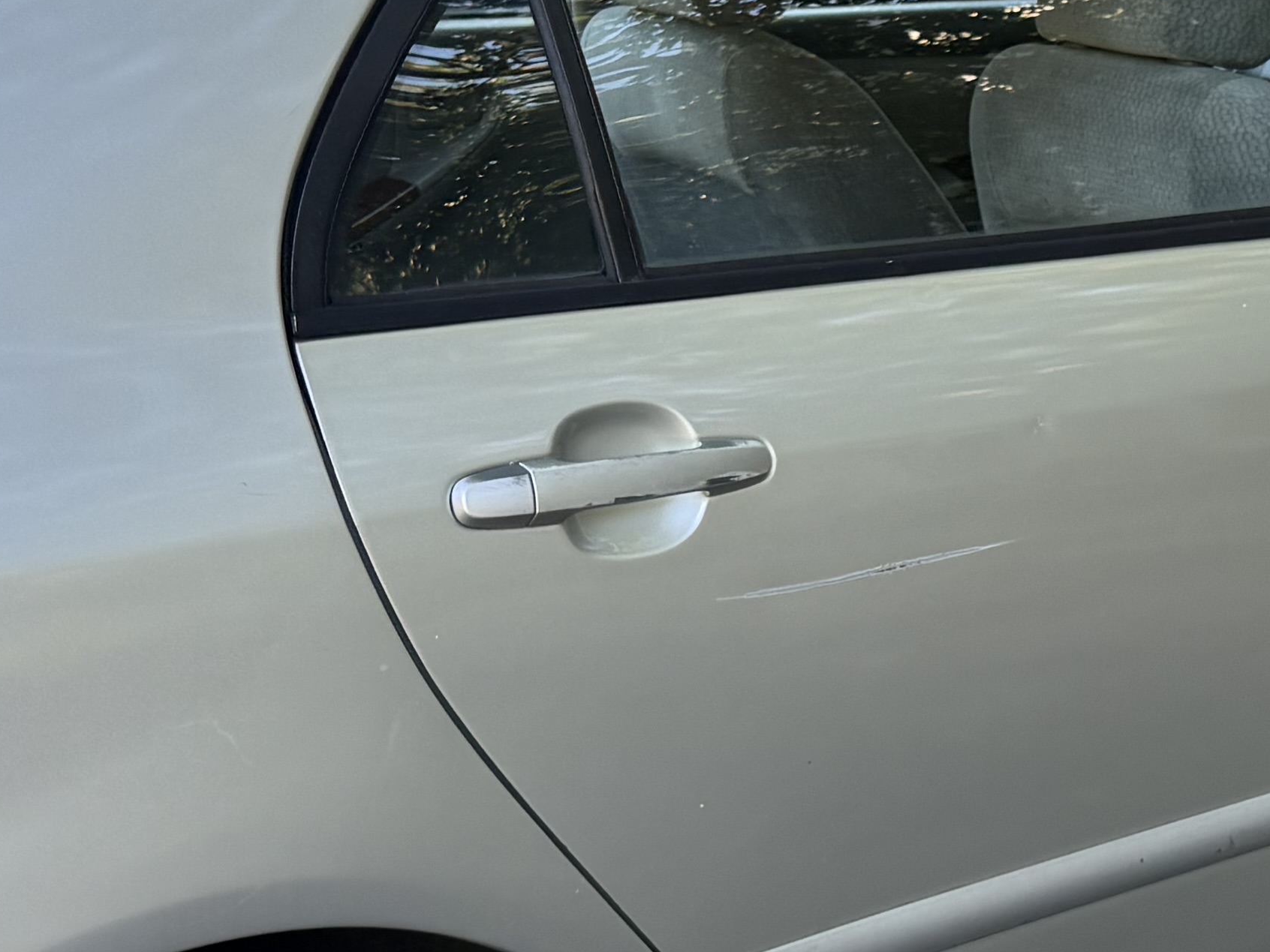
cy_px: 459
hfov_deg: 23.7
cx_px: 1042
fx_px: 2972
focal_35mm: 81
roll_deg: -0.9
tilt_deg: -14.0
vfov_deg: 18.2
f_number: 1.78
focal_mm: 6.76
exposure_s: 1/370
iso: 100
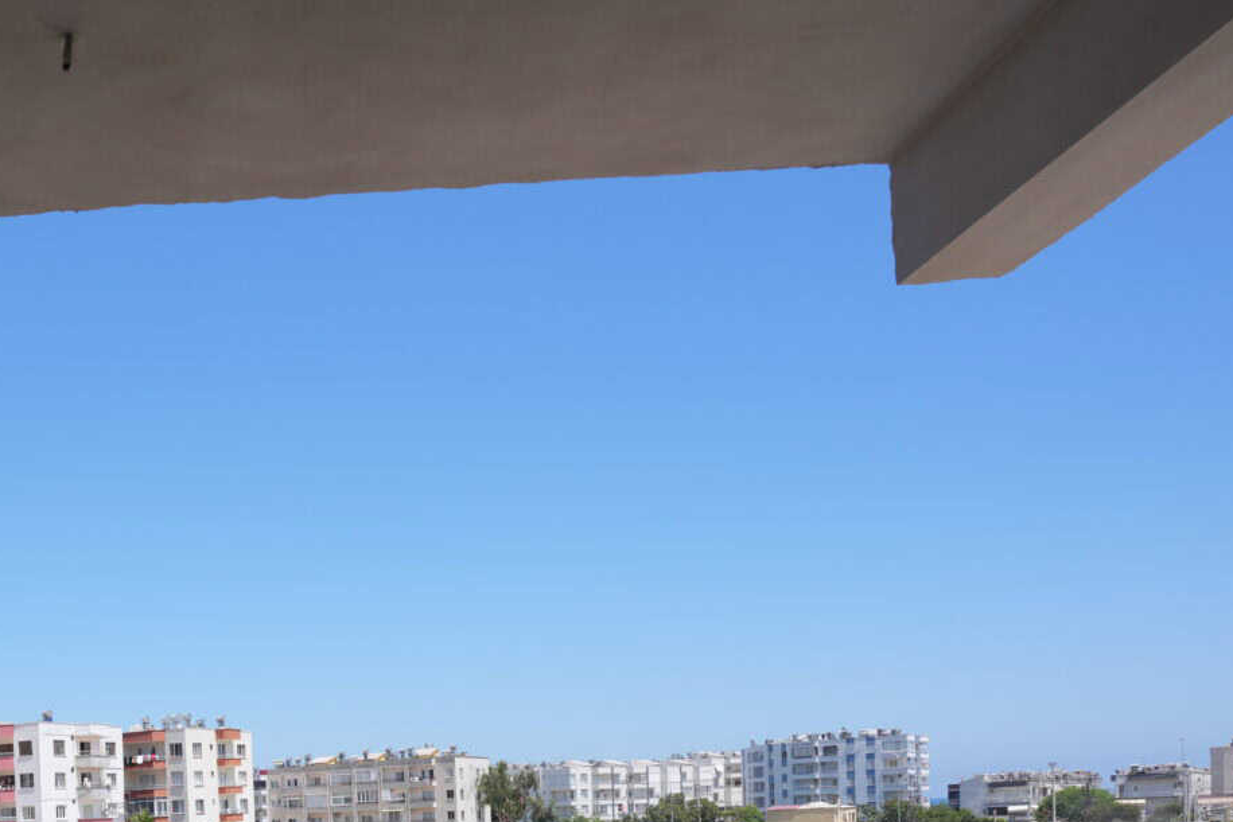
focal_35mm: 38
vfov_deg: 31.1
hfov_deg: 46.2
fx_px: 1302
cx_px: 143
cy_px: 907
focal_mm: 17
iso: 100
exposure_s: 1/250
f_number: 8
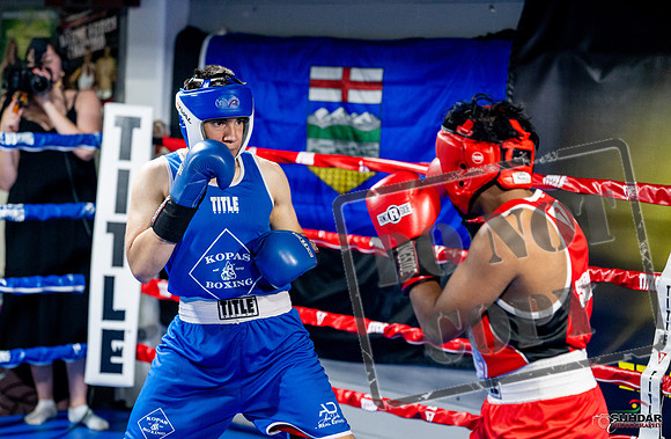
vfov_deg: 14.0
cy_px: 286
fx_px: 1787
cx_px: 242
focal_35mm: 96
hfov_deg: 21.2
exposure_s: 1/800
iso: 4000
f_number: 2
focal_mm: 75
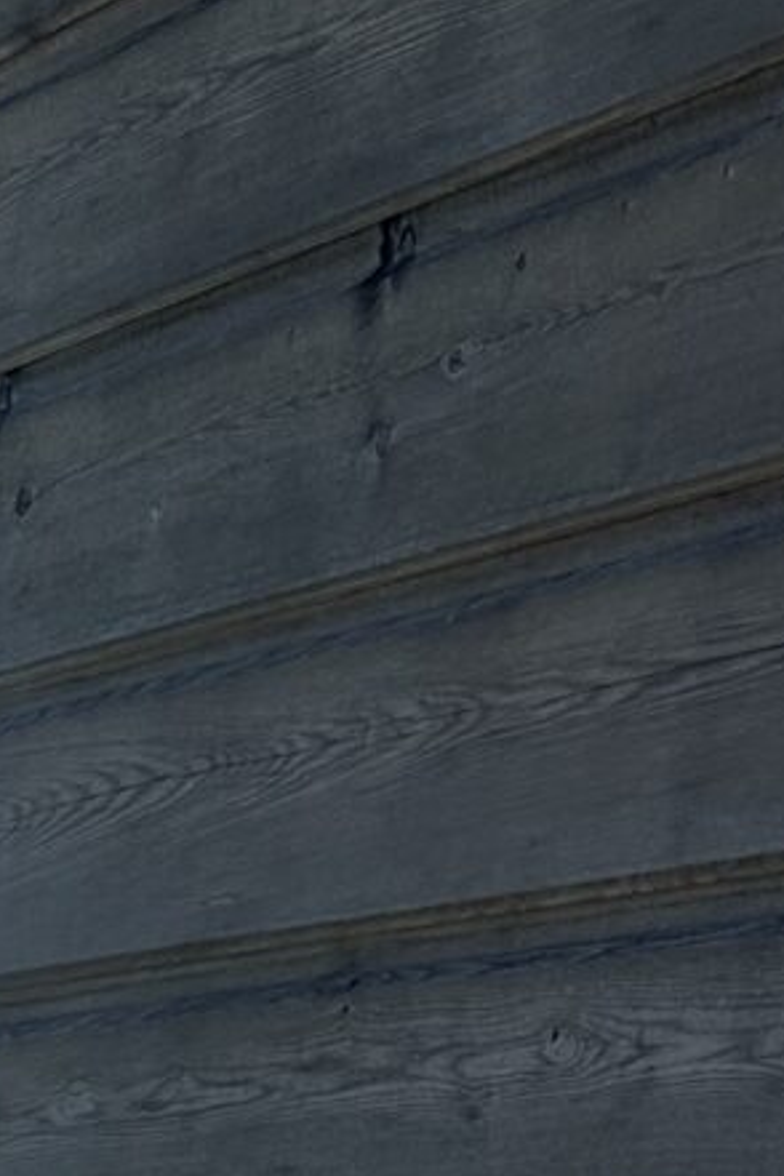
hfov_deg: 8.6
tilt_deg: -14.7
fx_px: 4736
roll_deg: +0.5
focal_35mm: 145
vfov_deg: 11.9
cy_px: 2656
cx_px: -1096
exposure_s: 1/4016
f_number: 1.78
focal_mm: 6.86
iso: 80
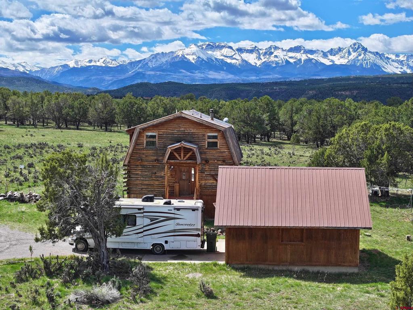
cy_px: 155
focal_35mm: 70
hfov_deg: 27.8
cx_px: 206
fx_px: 835
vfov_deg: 21.0
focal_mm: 19.35
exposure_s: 1/2000
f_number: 2.8
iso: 240
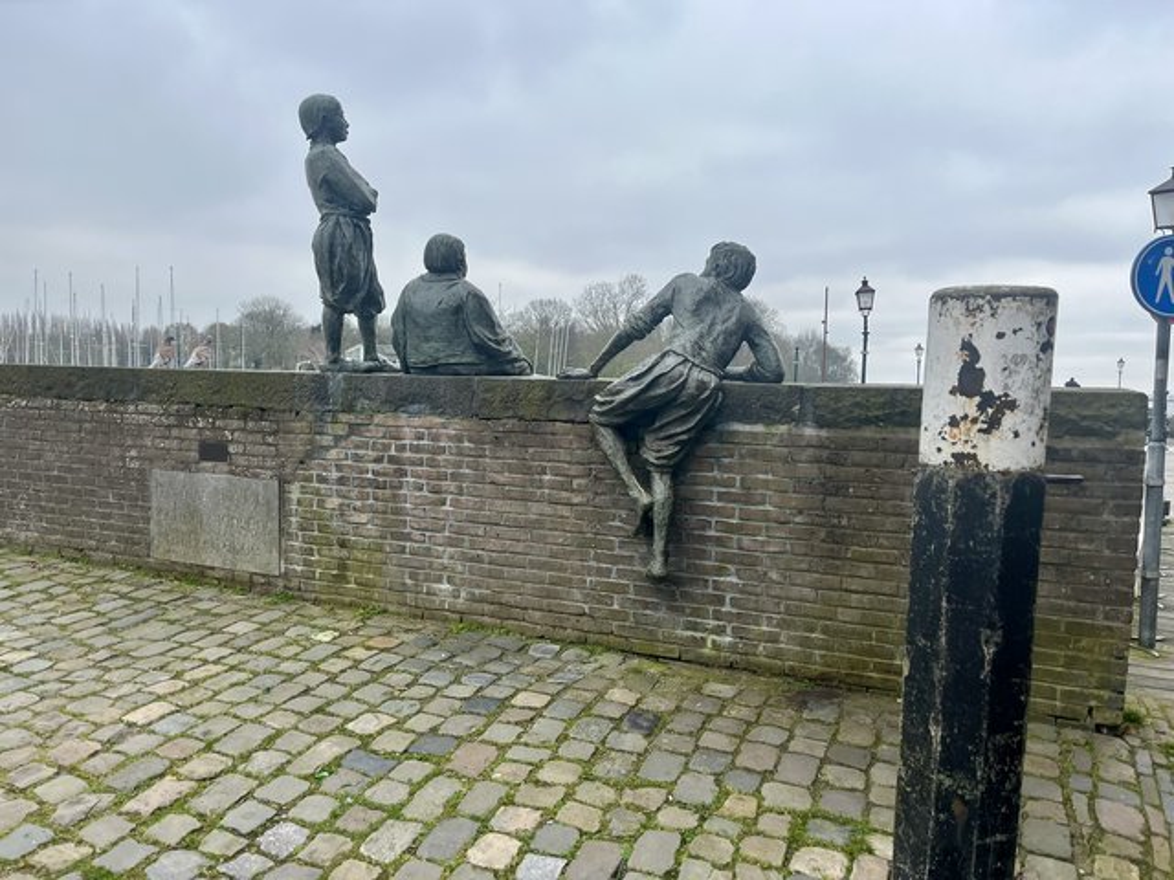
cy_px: 440
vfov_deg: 53.1
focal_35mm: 26
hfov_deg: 67.3
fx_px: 882
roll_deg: -1.2
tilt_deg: -4.4
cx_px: 587
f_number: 1.6
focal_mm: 5.1
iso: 50
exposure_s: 1/696
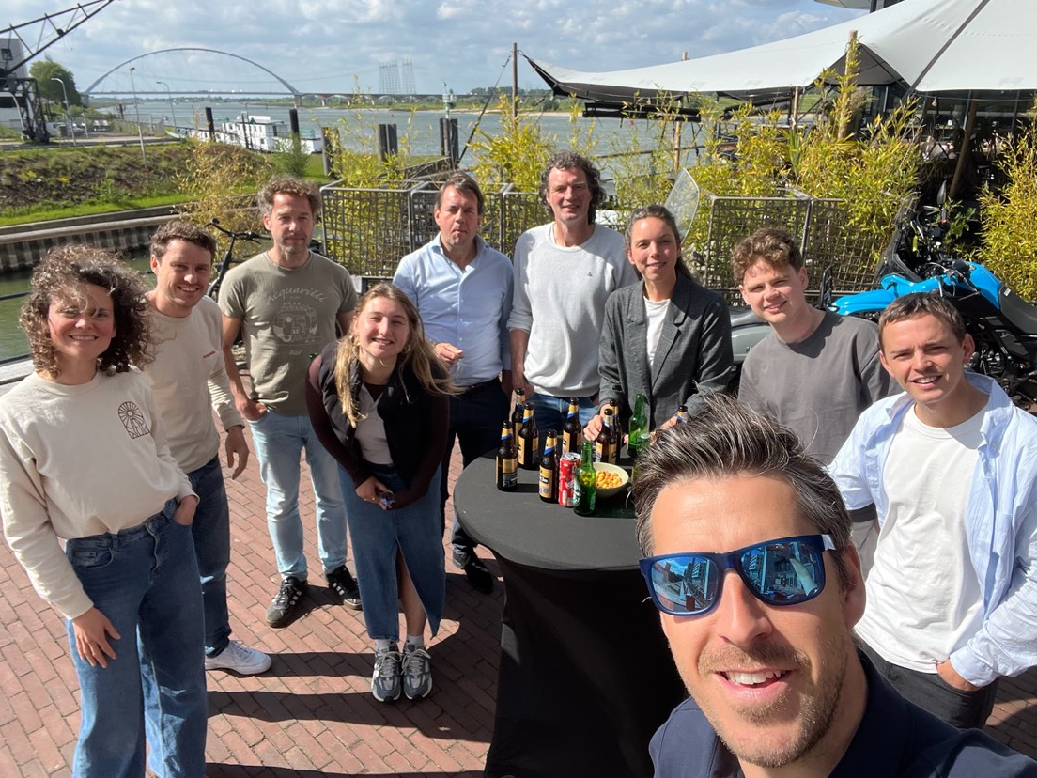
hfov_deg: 69.4
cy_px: 364
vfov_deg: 54.8
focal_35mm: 25
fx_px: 749
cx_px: 515
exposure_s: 1/900
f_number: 2.2
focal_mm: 2.71
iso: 32
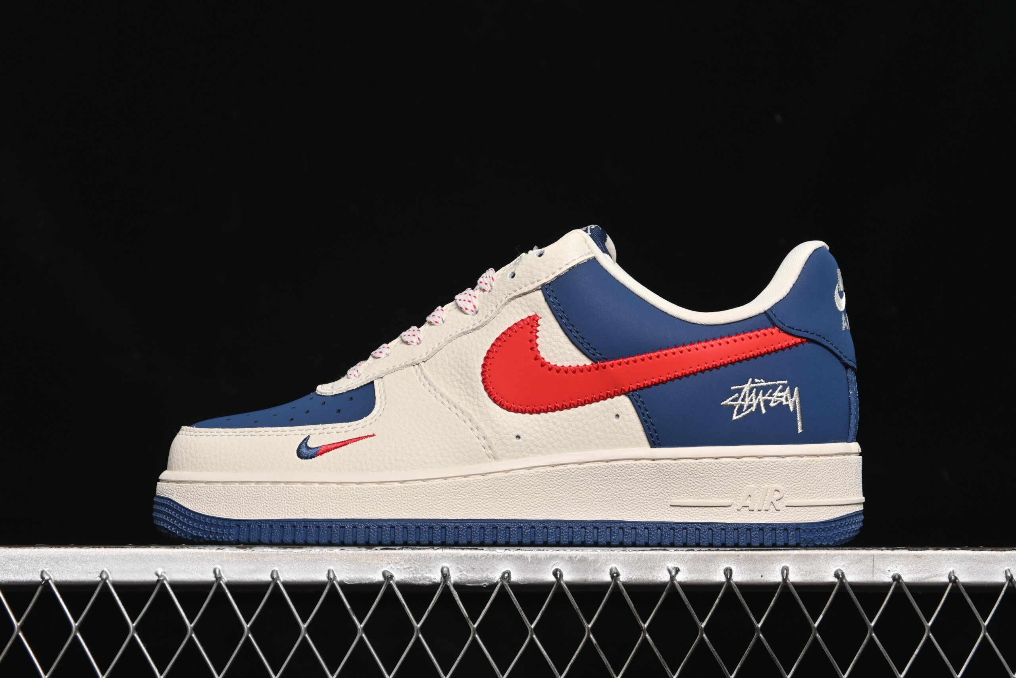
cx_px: 508
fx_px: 2117
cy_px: 339
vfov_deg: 18.2
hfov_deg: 27.0
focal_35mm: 75
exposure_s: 1/60
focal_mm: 50
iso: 160
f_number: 6.3
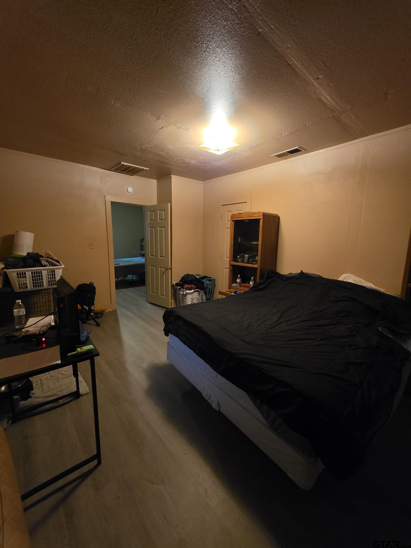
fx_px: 206
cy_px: 274
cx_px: 206
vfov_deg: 106.2
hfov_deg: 89.9
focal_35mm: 13
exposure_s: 1/40
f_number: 1.9
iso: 1000
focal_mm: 2.2
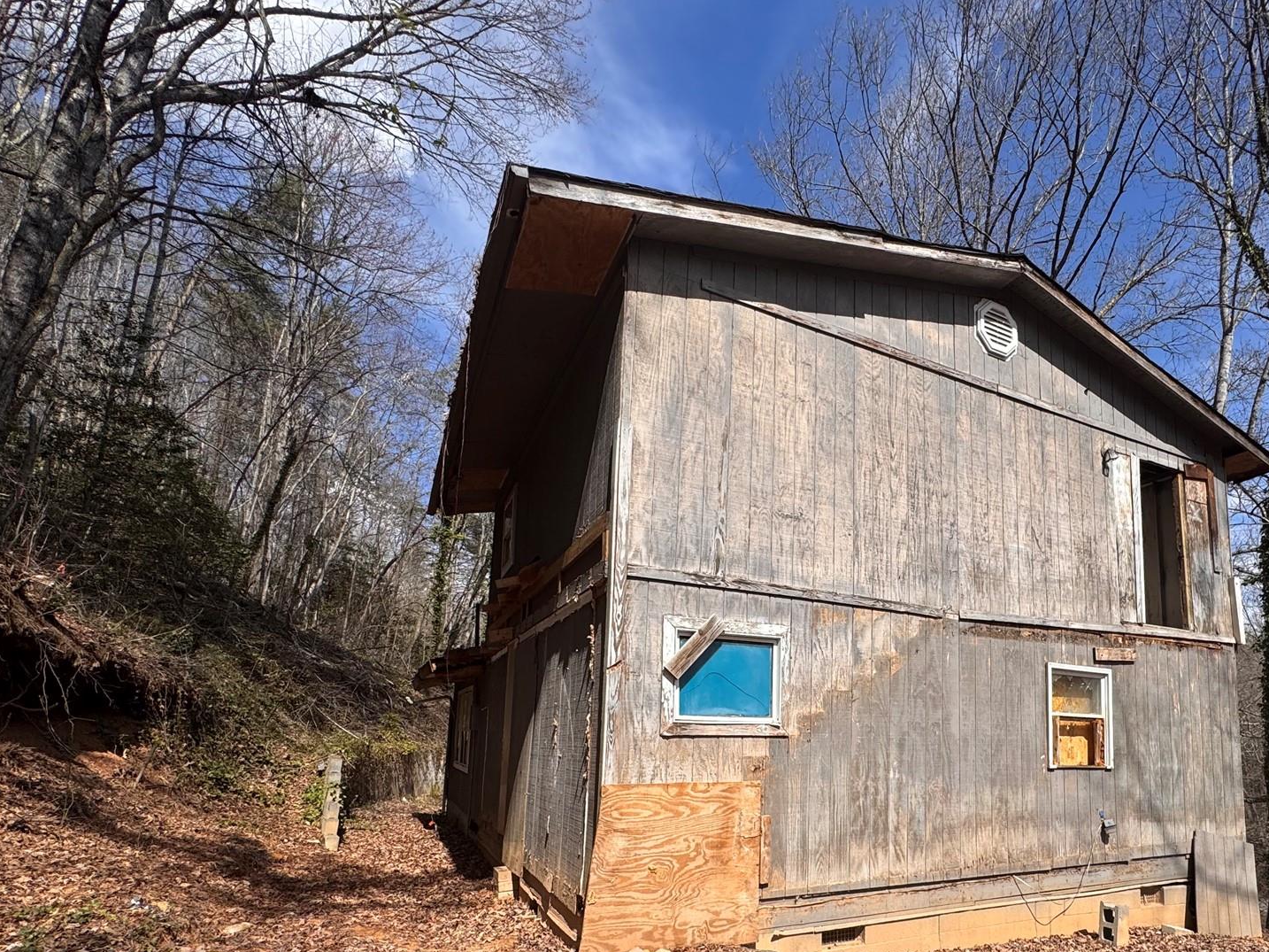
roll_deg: +0.1
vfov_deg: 63.9
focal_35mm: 20
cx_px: 804
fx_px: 733
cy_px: 651
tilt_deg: +6.6
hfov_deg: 80.0
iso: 50
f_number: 2.2
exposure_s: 1/2494
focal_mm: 2.22
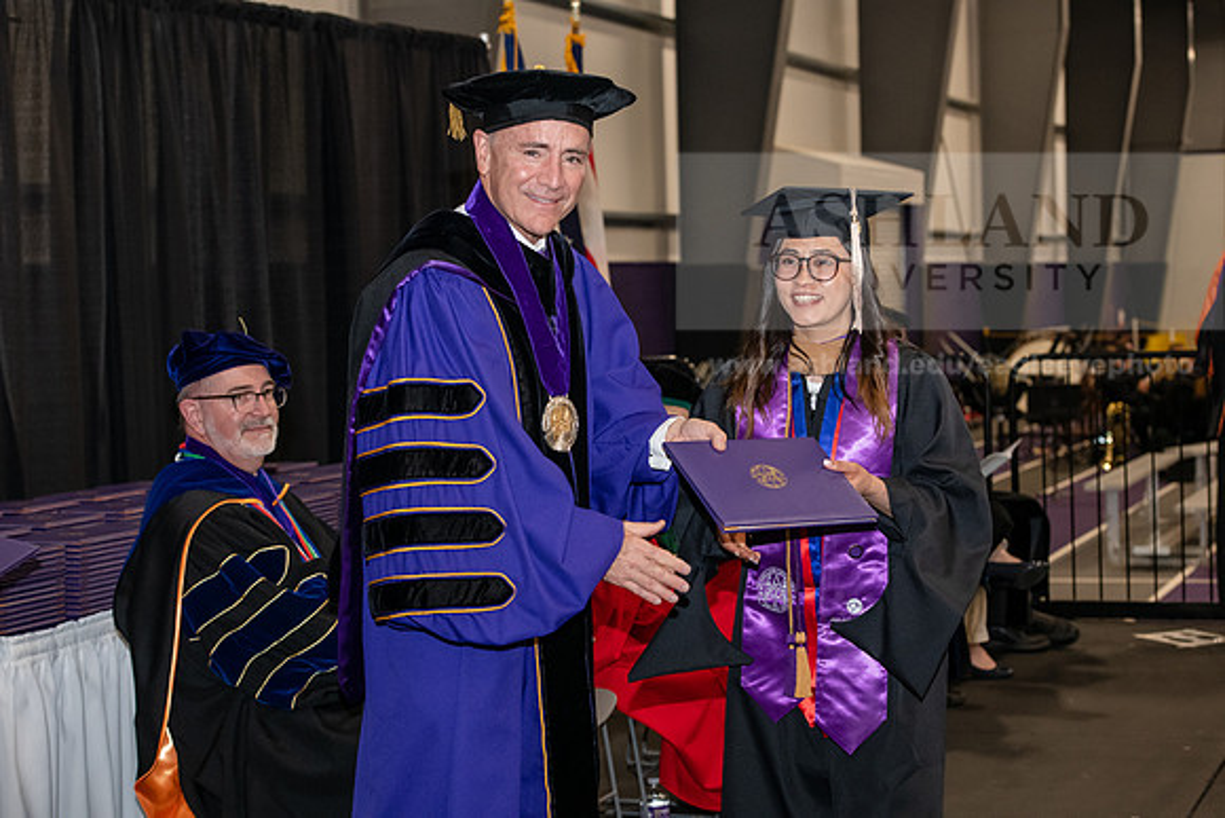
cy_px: 409
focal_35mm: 70
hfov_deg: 28.8
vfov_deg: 19.5
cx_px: 612
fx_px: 2382
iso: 2500
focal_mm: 70
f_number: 5.6
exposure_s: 1/200
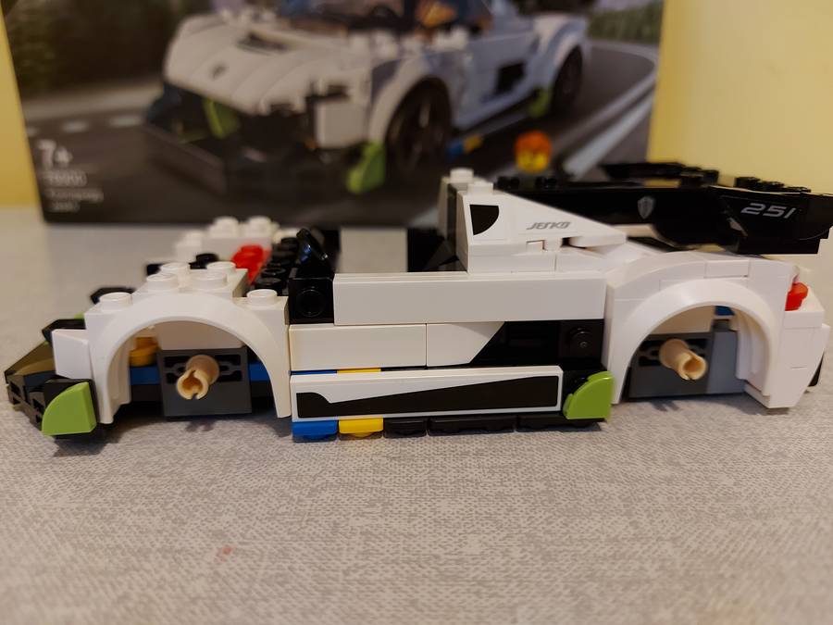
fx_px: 578
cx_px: 416
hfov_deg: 71.6
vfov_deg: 56.8
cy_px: 312
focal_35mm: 24
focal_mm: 5.23
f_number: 1.8
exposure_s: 1/33
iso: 250
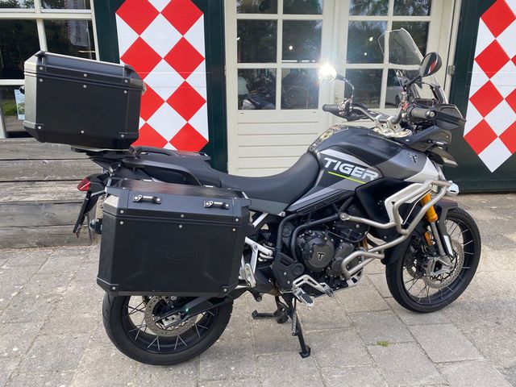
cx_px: 258
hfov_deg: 67.3
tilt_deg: -15.6
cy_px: 194
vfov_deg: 53.1
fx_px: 388
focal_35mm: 26
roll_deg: -0.3
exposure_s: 1/284
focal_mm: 4.25
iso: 32
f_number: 1.8
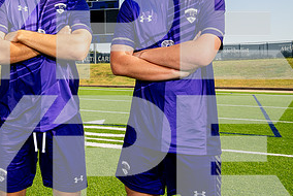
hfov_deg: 37.9
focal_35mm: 49
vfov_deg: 26.8
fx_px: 399
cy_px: 25
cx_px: 36
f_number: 7.1
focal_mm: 24
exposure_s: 1/125
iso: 50
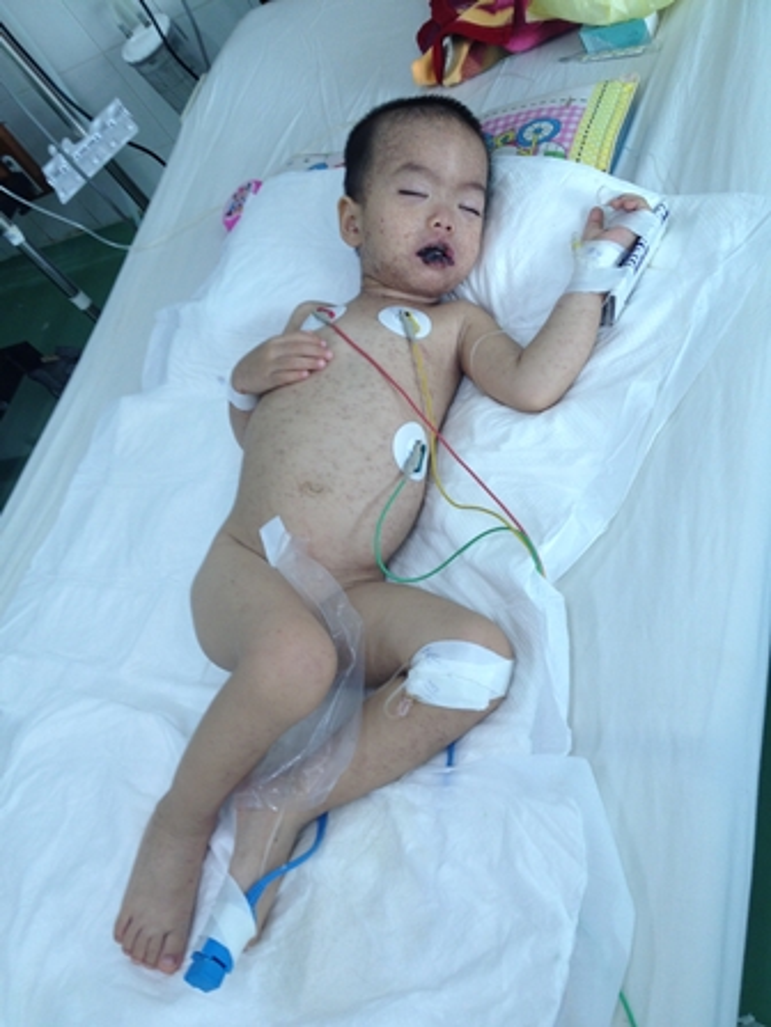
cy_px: 514
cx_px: 386
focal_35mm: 35
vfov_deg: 52.6
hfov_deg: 40.7
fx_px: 1039
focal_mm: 4.28
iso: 64
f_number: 2.4
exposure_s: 1/33
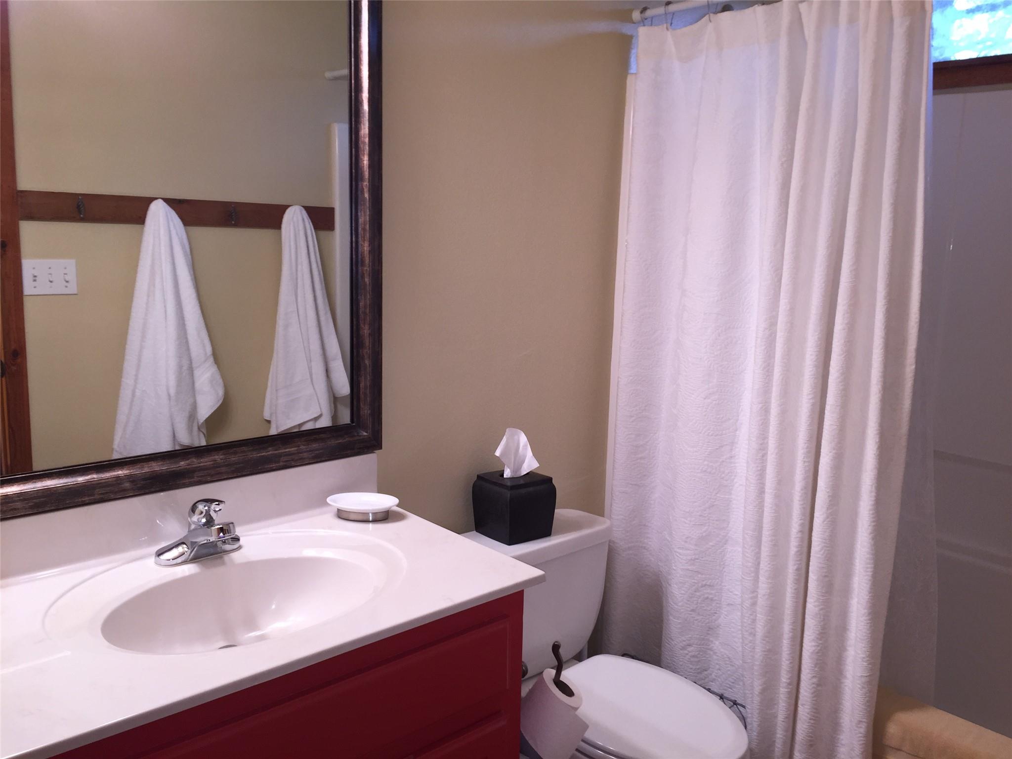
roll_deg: -2.4
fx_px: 848
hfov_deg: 61.7
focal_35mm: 29
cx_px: 506
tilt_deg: -10.8
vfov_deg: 48.2
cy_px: 380
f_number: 2.2
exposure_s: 1/30
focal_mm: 4.15
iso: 32
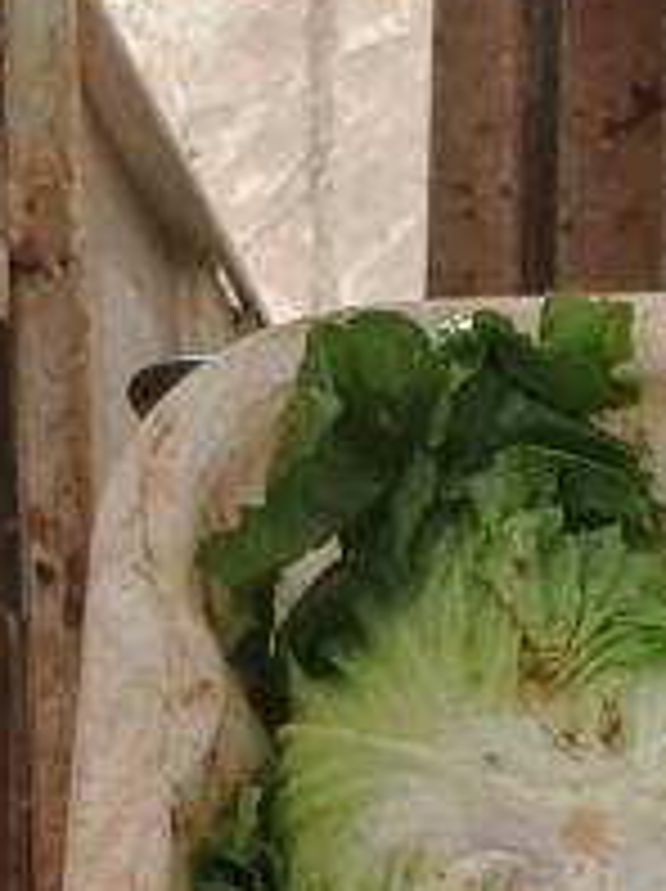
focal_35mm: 124
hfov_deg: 11.0
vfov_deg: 14.1
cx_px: 1274
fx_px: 3188
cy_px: 1618
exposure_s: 1/50
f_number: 1.75
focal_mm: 5.5
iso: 383
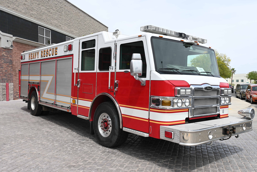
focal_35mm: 32
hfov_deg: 58.3
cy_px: 86
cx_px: 128
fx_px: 230
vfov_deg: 40.8
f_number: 8
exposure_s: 1/250
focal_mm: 21.5
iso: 100
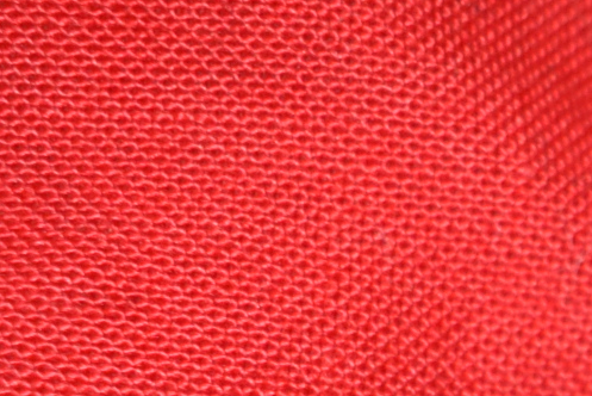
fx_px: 4311
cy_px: 940
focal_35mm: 262
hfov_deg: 7.1
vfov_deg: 5.1
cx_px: 1733
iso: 400
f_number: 5
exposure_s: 1/200
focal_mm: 29
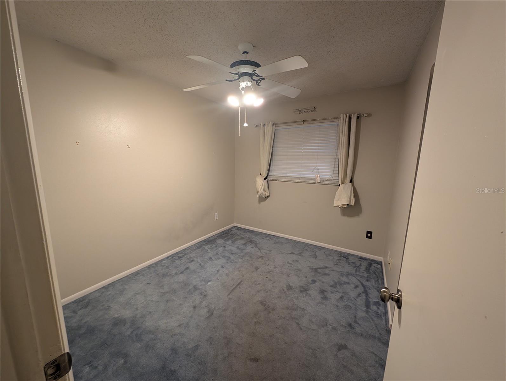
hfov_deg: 110.5
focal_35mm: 12
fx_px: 176
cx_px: 253
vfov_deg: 94.6
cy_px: 190
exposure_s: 1/60
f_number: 1.95
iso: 252
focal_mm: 2.23
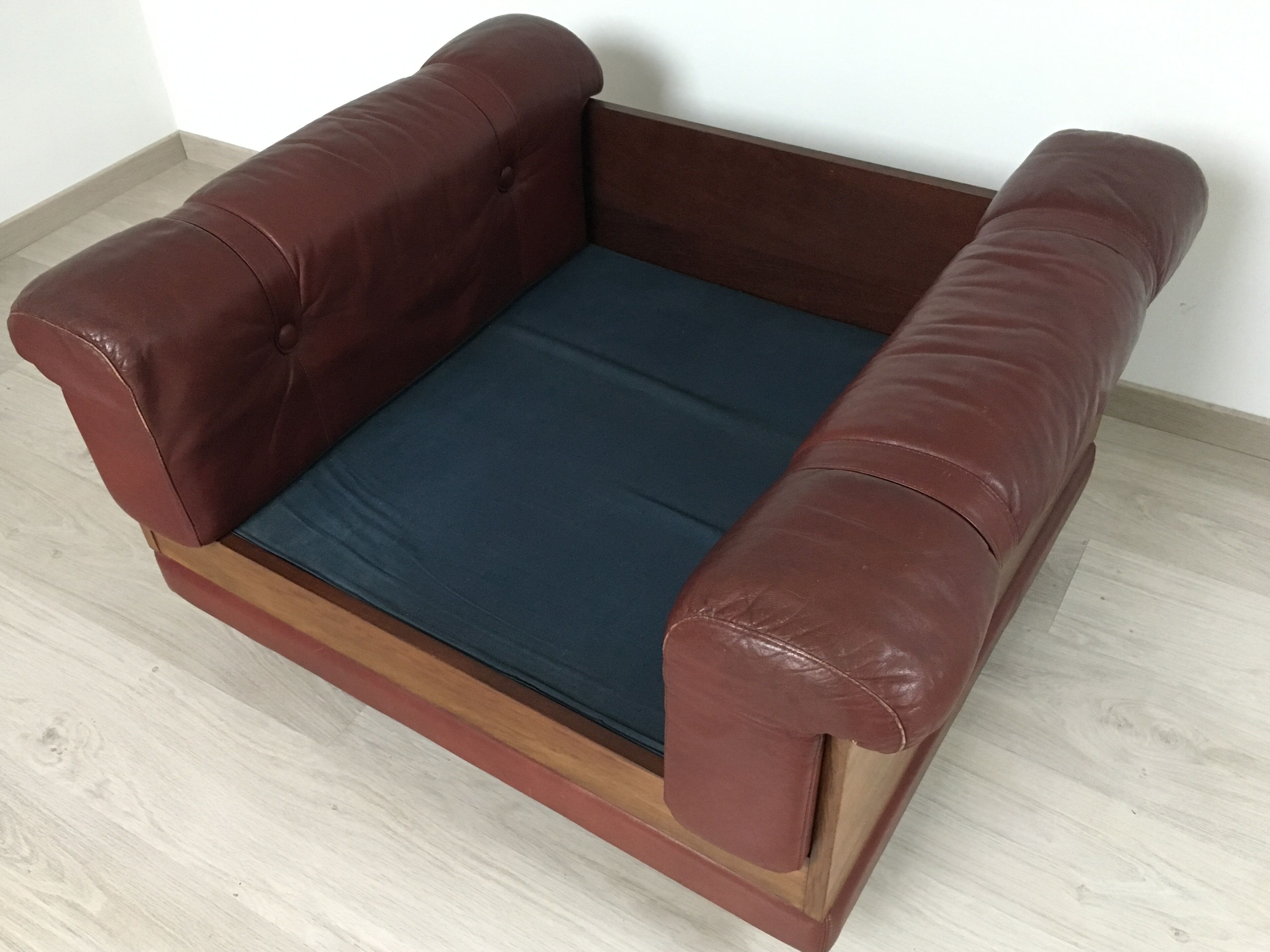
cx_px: 601
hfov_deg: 58.3
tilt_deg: -42.1
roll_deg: +2.9
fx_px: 1137
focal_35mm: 31
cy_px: 505
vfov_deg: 45.4
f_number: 2.2
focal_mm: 4.15
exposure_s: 1/25
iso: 250
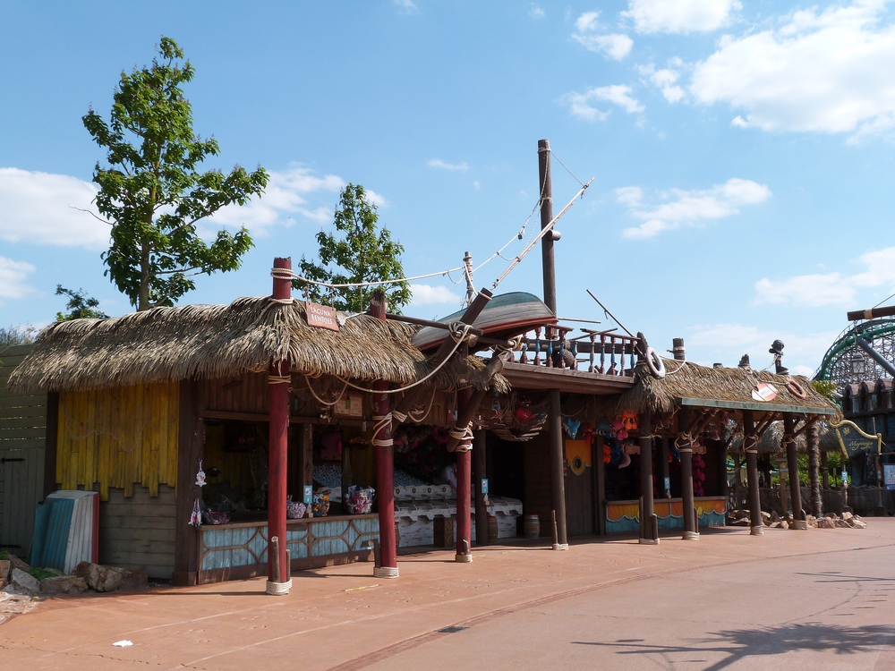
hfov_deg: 49.0
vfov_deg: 37.7
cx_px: 448
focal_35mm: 38
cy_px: 336
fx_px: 982
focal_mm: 6.7
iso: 100
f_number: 5.6
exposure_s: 1/400
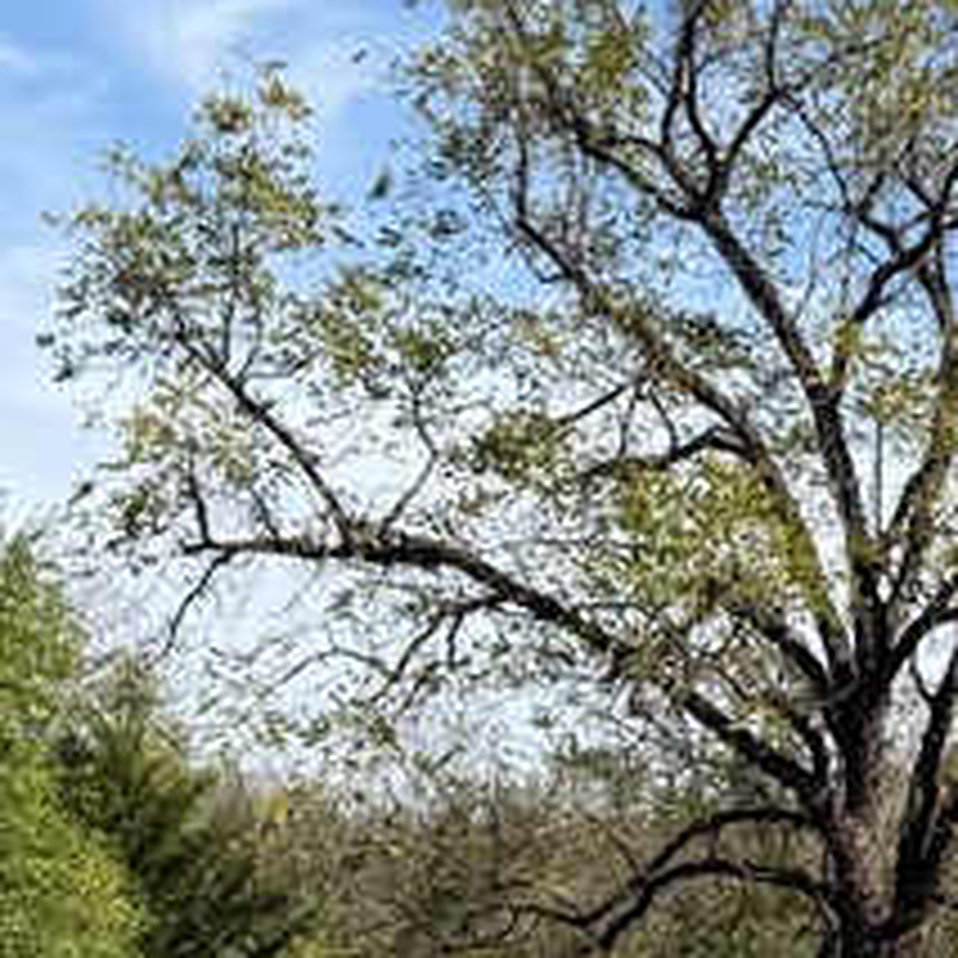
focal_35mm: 102
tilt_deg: +0.3
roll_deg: -3.4
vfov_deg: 16.7
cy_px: 931
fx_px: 3194
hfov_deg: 16.2
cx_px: 1223
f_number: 1.78
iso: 80
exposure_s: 1/3425
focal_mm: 6.76
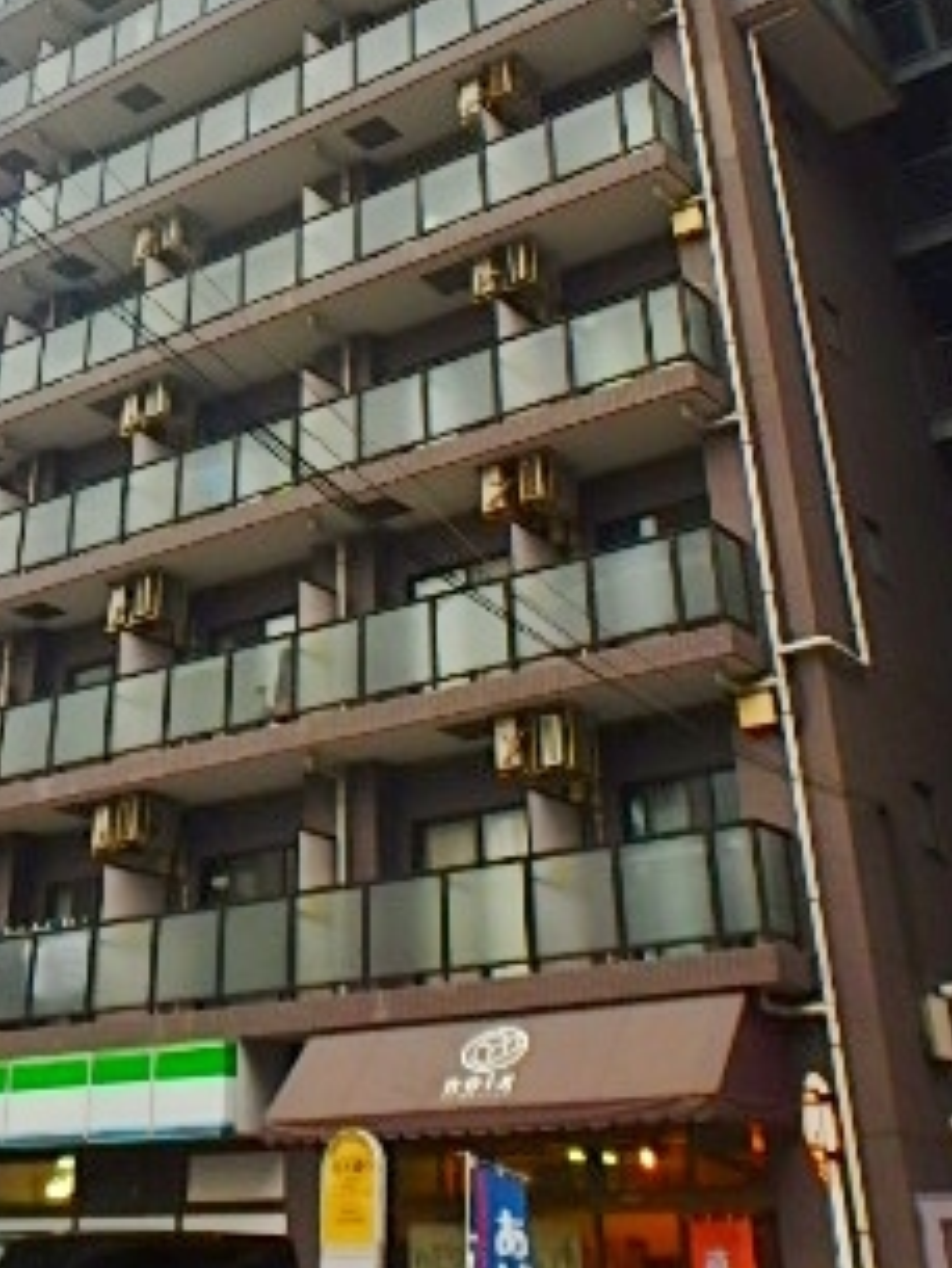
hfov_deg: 32.6
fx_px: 1612
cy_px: 183
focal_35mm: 44
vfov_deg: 40.4
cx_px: 303
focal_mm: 3.7
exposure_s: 1/160
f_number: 3.5
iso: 125
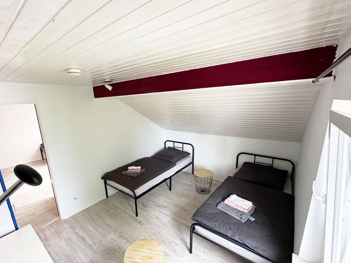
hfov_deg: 94.2
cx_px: 159
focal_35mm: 16
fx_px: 162
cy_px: 142
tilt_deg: -13.3
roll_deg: +2.6
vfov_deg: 78.0
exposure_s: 1/99
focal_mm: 2.22
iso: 200
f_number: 2.2
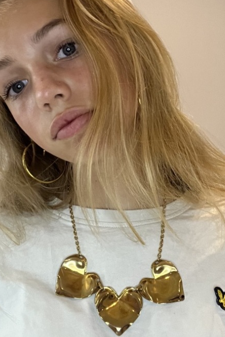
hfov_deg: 26.4
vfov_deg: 38.6
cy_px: 123
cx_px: 97
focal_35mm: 51
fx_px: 478
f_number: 2.2
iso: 400
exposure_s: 1/49
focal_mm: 2.71
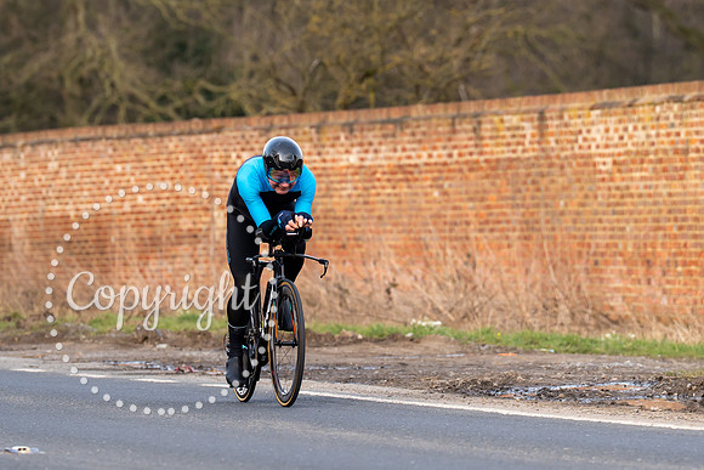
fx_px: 6513
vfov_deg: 4.1
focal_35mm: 333
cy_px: 200
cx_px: 278
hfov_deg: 6.2
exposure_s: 1/800
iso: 320
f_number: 4
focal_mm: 200
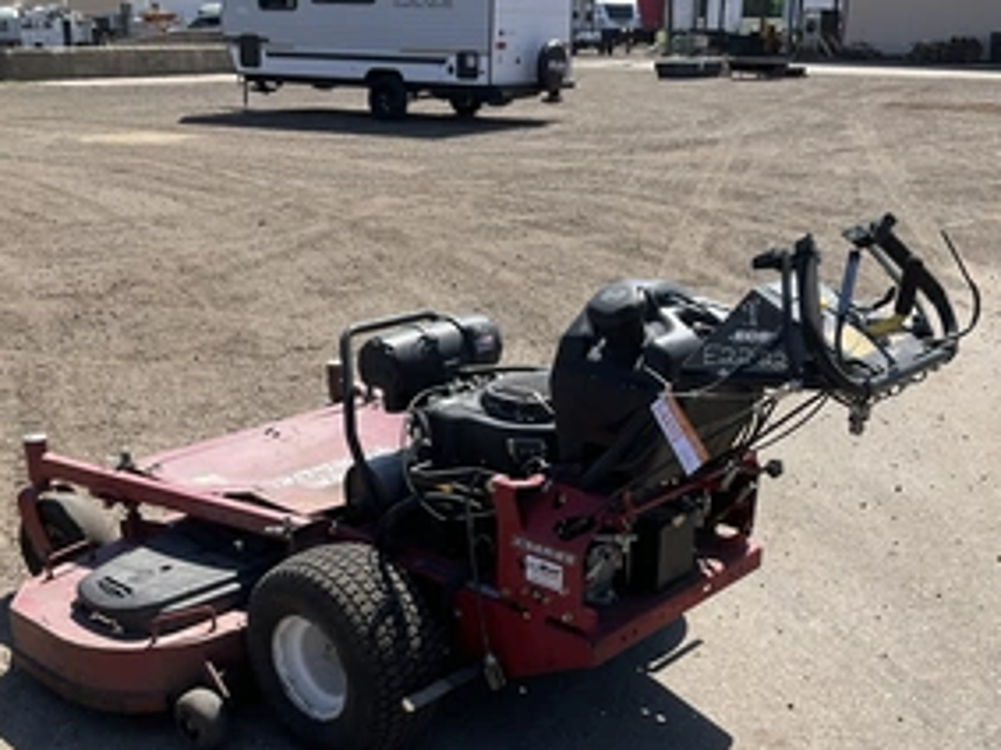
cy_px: 499
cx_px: 531
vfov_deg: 34.8
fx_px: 1185
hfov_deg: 45.8
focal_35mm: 41
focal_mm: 3
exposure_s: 1/1577
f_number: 1.8
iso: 25
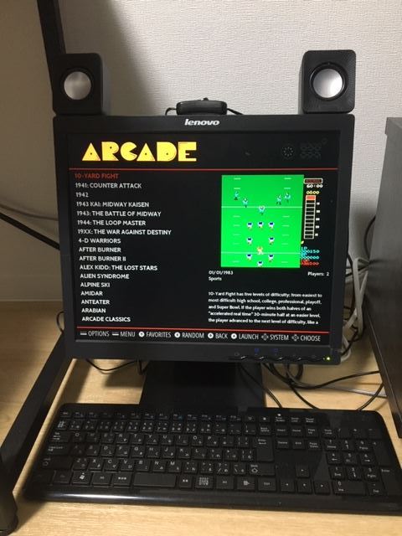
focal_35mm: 29
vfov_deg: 61.7
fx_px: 449
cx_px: 201
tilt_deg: -25.9
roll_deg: +1.0
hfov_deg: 48.2
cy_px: 268
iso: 200
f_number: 2.2
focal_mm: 4.15
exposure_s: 1/24
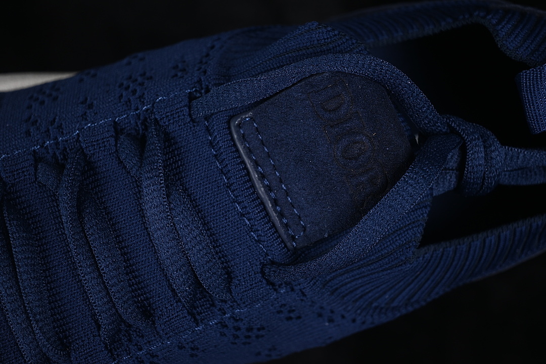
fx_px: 1137
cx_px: 273
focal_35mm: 75
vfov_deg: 18.2
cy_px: 182
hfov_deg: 27.0
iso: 160
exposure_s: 1/60
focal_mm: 50
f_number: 6.3
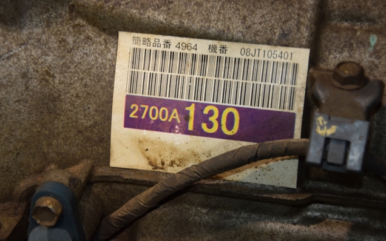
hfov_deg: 17.0
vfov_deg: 10.7
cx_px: 192
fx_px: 1294
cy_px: 115
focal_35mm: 123
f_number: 5.3
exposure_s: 1/80
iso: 800
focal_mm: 80
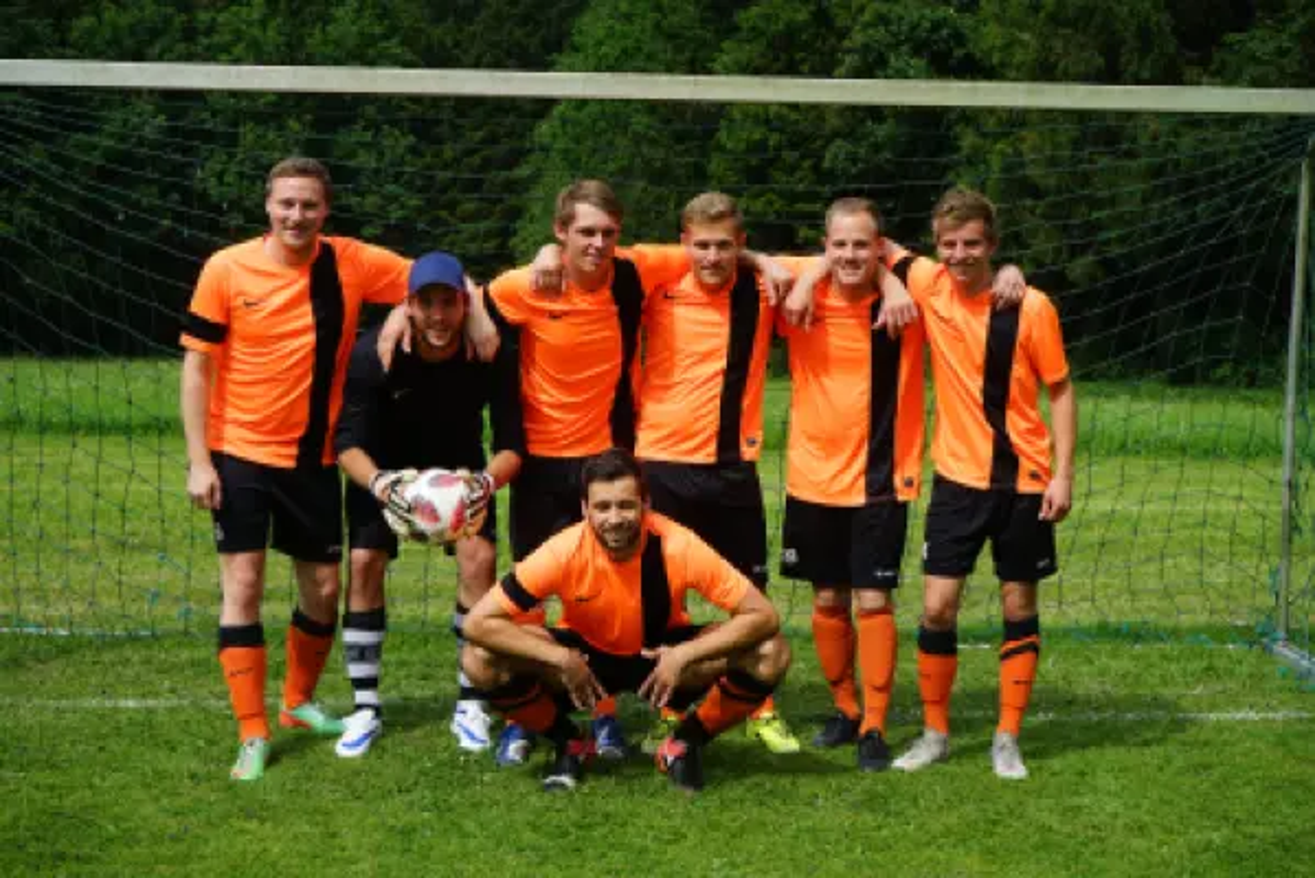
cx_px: 658
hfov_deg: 32.4
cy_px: 439
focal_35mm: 62
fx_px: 2266
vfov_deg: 21.9
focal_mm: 62
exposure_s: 1/125
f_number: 10
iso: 100
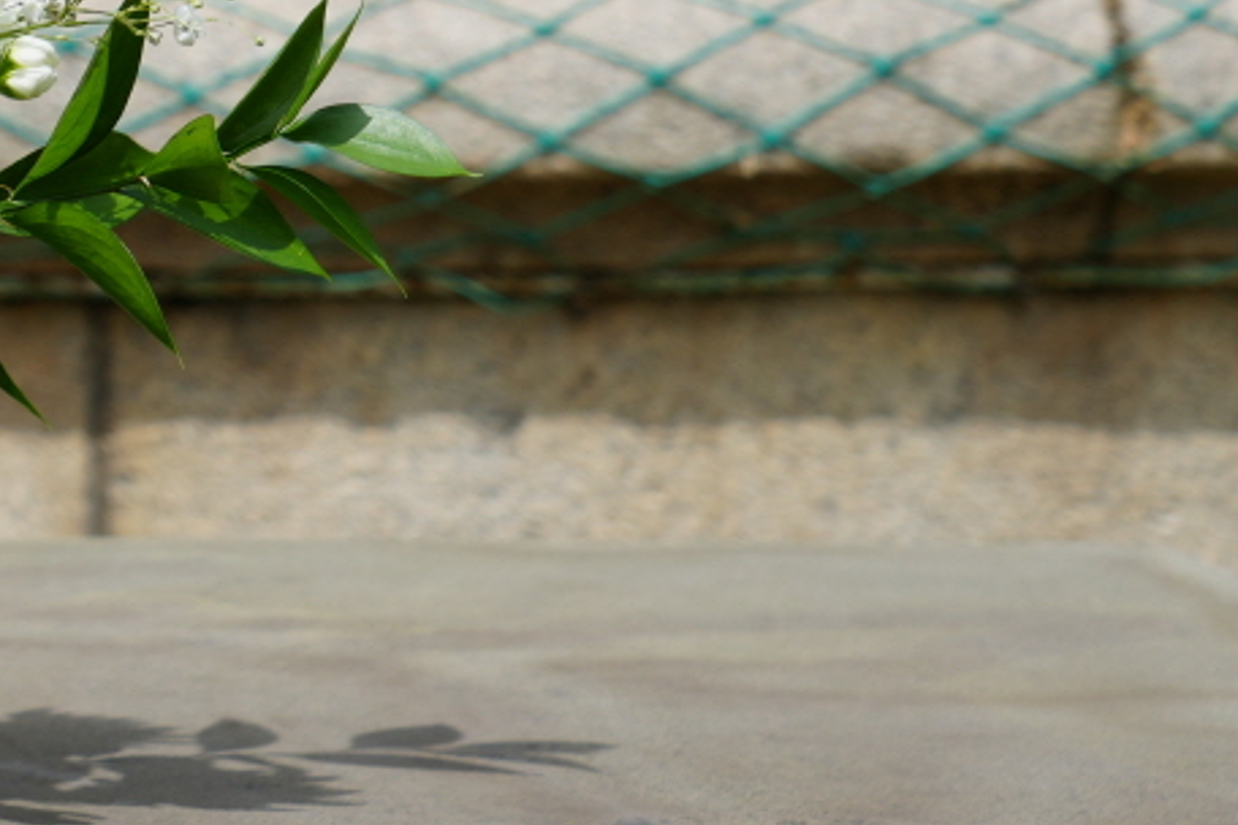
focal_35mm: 237
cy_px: -353
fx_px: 8150
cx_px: -1032
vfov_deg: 5.7
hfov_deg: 8.3
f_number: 6.3
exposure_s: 1/400
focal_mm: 60
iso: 100
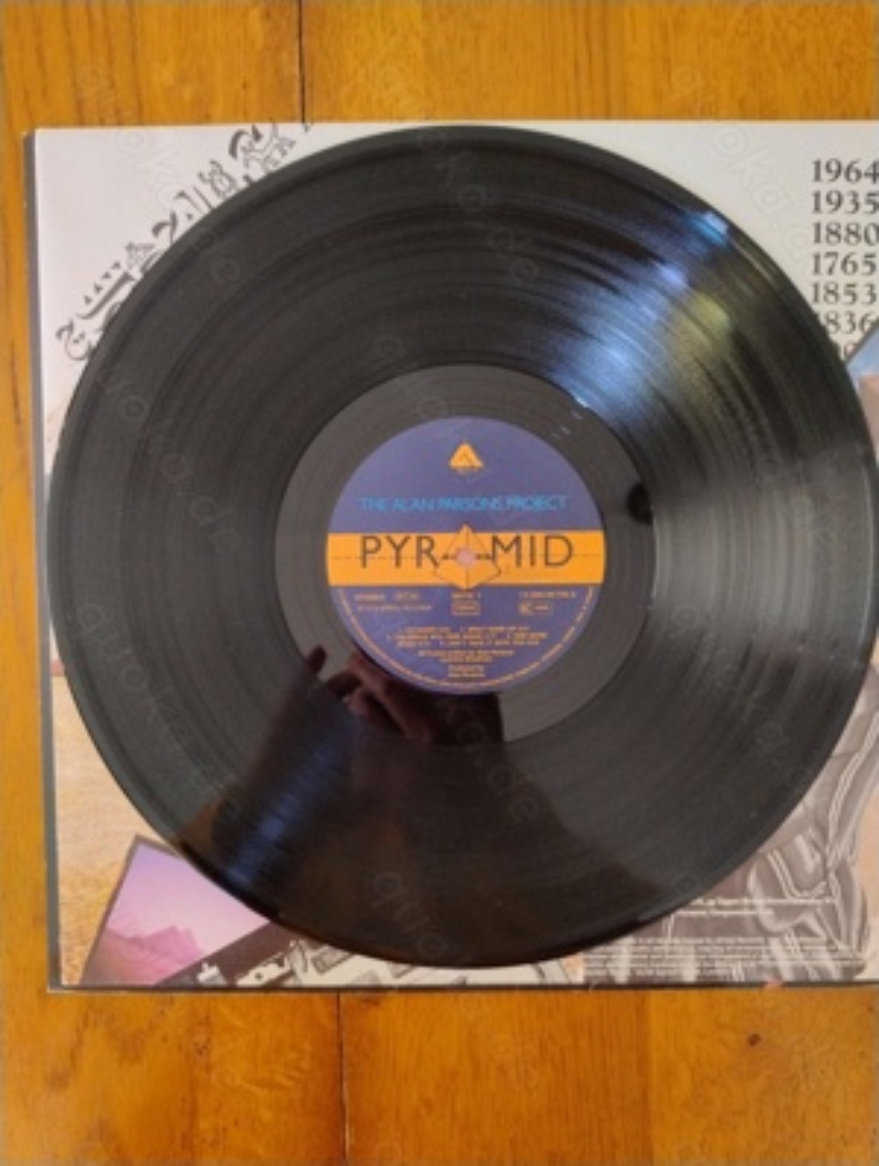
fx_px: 810
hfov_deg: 57.0
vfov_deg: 71.5
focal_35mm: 24
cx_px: 440
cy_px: 583
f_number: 1.8
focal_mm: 5.56
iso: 1153
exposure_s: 1/50
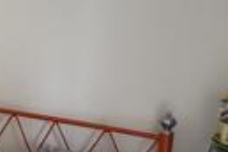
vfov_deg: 16.2
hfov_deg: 18.8
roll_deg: -1.8
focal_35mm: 84
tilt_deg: -6.9
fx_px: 532
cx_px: -179
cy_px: 49
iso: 250
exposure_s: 1/75
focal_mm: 1.57
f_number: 1.8
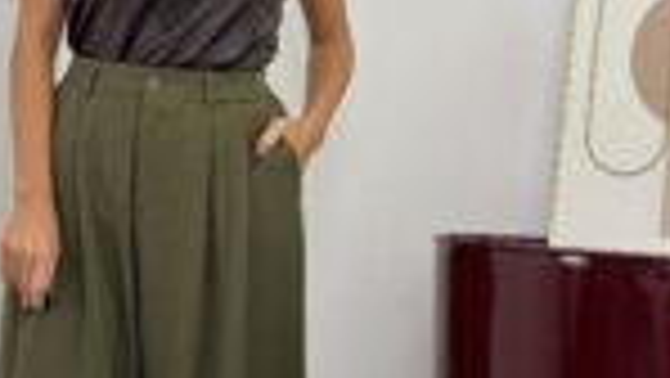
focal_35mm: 70
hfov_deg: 30.0
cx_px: 243
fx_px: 1244
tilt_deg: +8.1
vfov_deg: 17.2
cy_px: 140
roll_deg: -3.3
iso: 80
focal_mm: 6.76
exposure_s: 1/327
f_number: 1.78
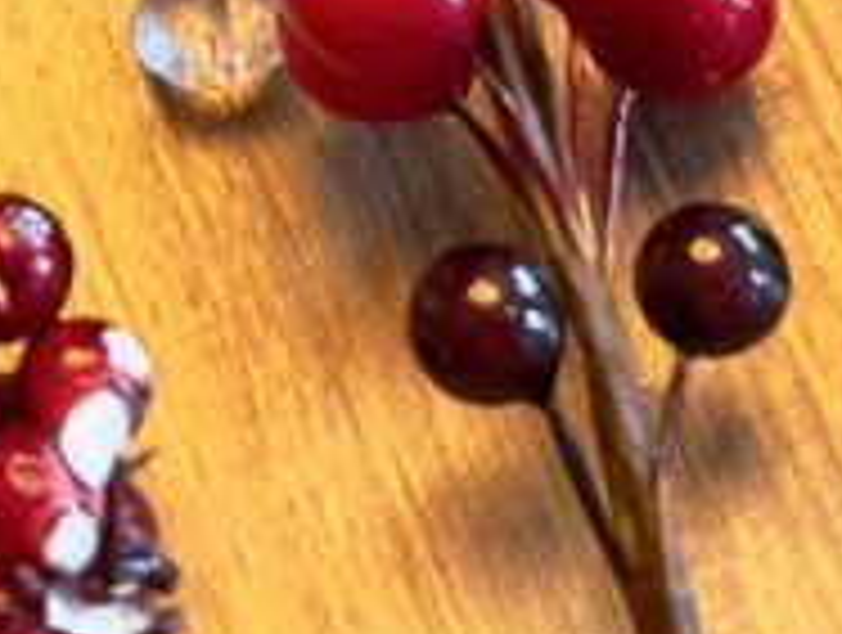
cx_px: 252
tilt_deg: -52.8
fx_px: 3461
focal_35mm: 142
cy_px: -562
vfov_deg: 9.9
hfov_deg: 13.8
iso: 400
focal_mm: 5.7
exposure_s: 1/50
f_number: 1.5
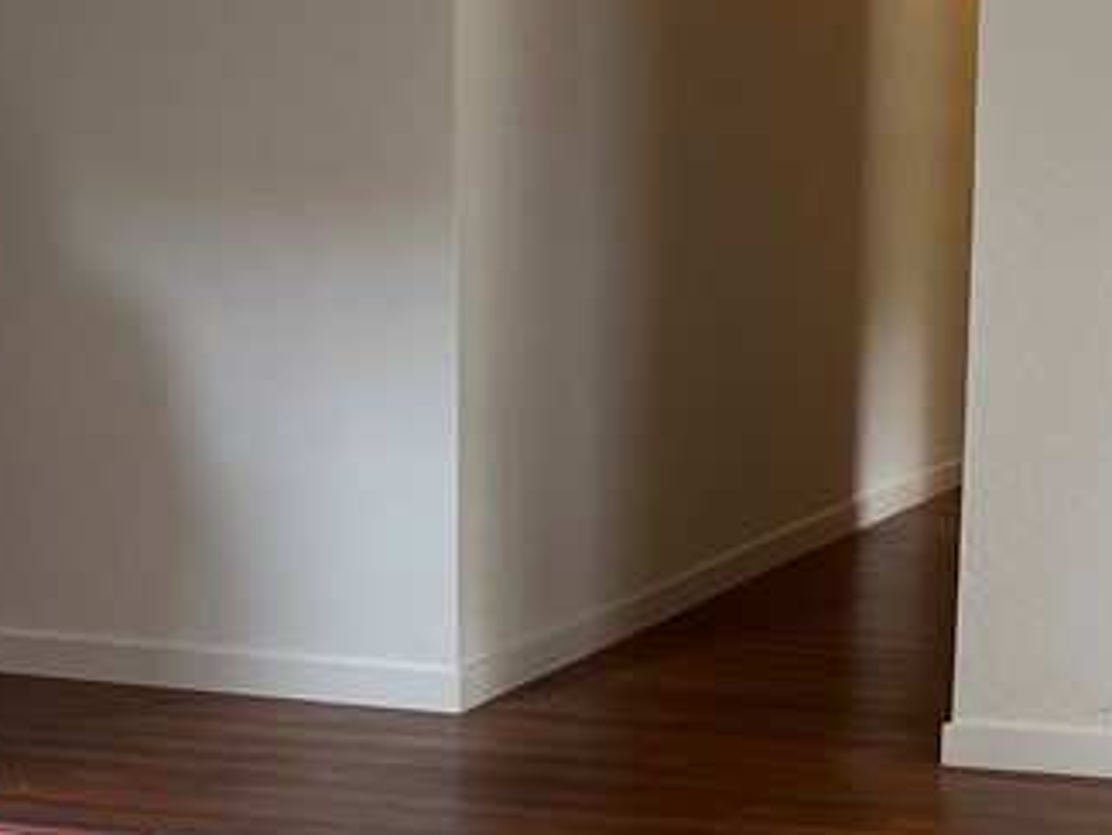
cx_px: 1646
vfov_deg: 17.9
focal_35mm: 82
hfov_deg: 20.5
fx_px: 2635
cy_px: 571
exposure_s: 1/120
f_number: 1.5
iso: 125
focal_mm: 5.7
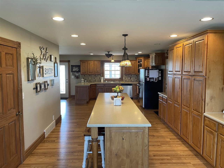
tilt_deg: -4.4
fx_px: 168
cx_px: 112
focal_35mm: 26
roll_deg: -0.3
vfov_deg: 53.1
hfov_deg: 67.3
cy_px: 84
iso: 100
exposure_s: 1/60
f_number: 1.6
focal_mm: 4.2
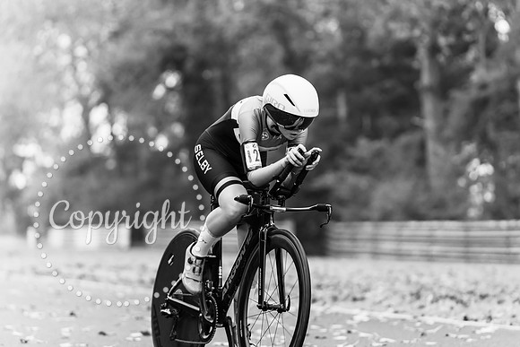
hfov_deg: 10.3
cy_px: 184
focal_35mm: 199
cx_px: 288
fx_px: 2878
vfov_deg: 6.9
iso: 1250
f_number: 3.5
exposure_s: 1/1000
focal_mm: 180
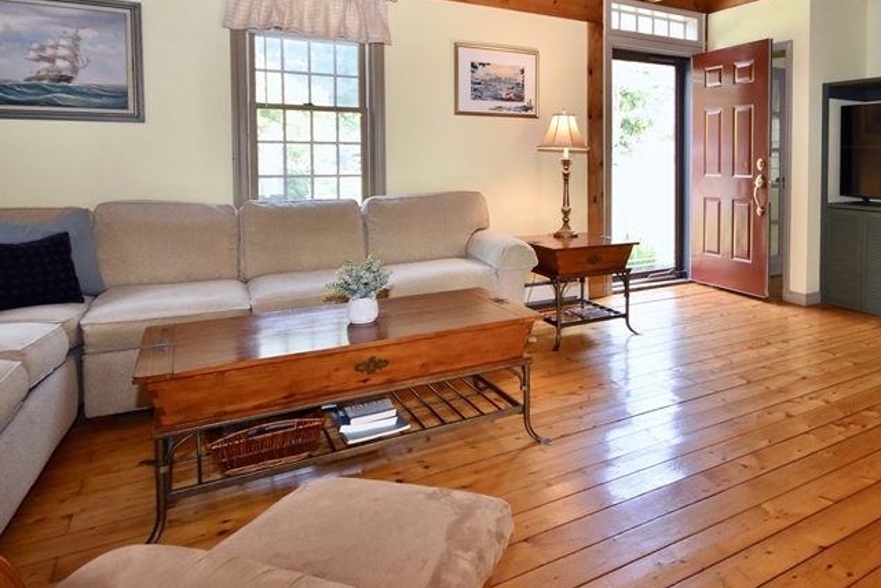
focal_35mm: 24
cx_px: 618
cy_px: 180
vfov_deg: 51.8
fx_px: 587
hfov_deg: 70.6
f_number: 4
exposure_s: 1/60
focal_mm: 10
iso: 450
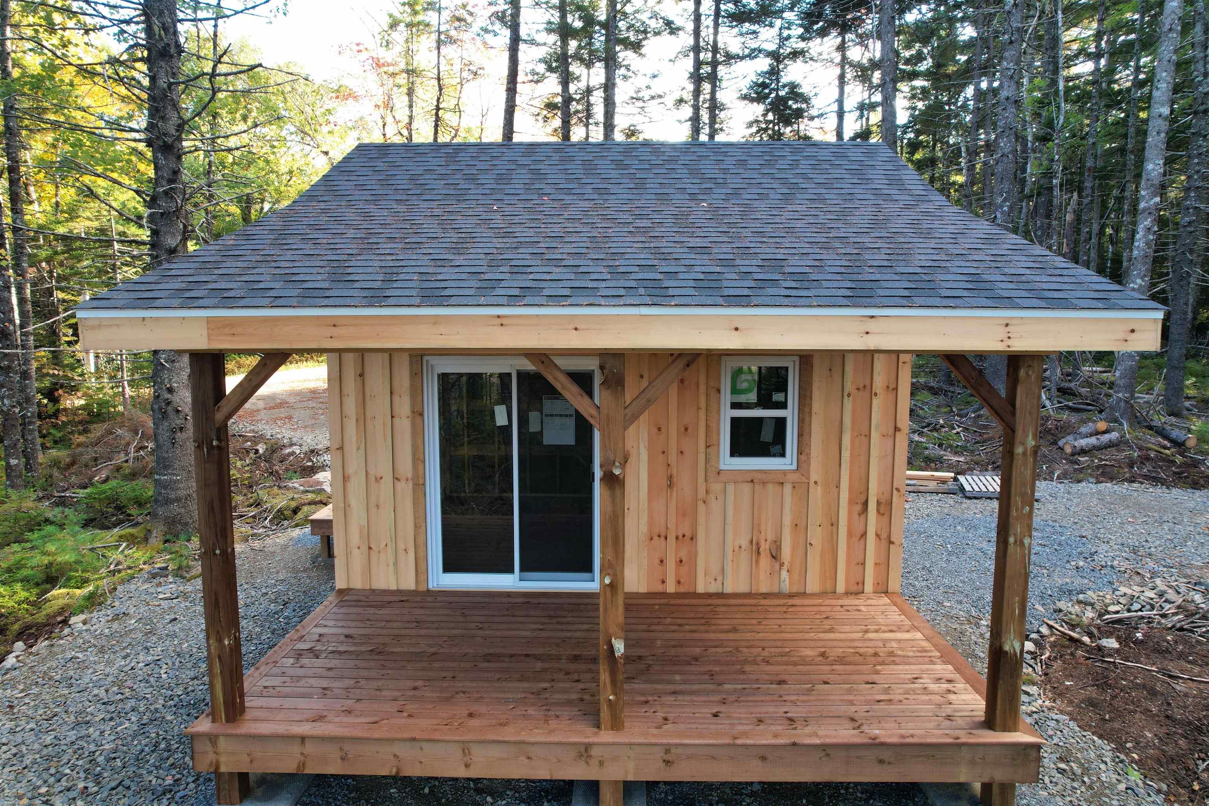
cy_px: 403
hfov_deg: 78.6
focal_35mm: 22
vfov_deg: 57.2
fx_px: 739
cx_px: 604
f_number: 2.8
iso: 110
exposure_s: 1/80
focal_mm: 8.38
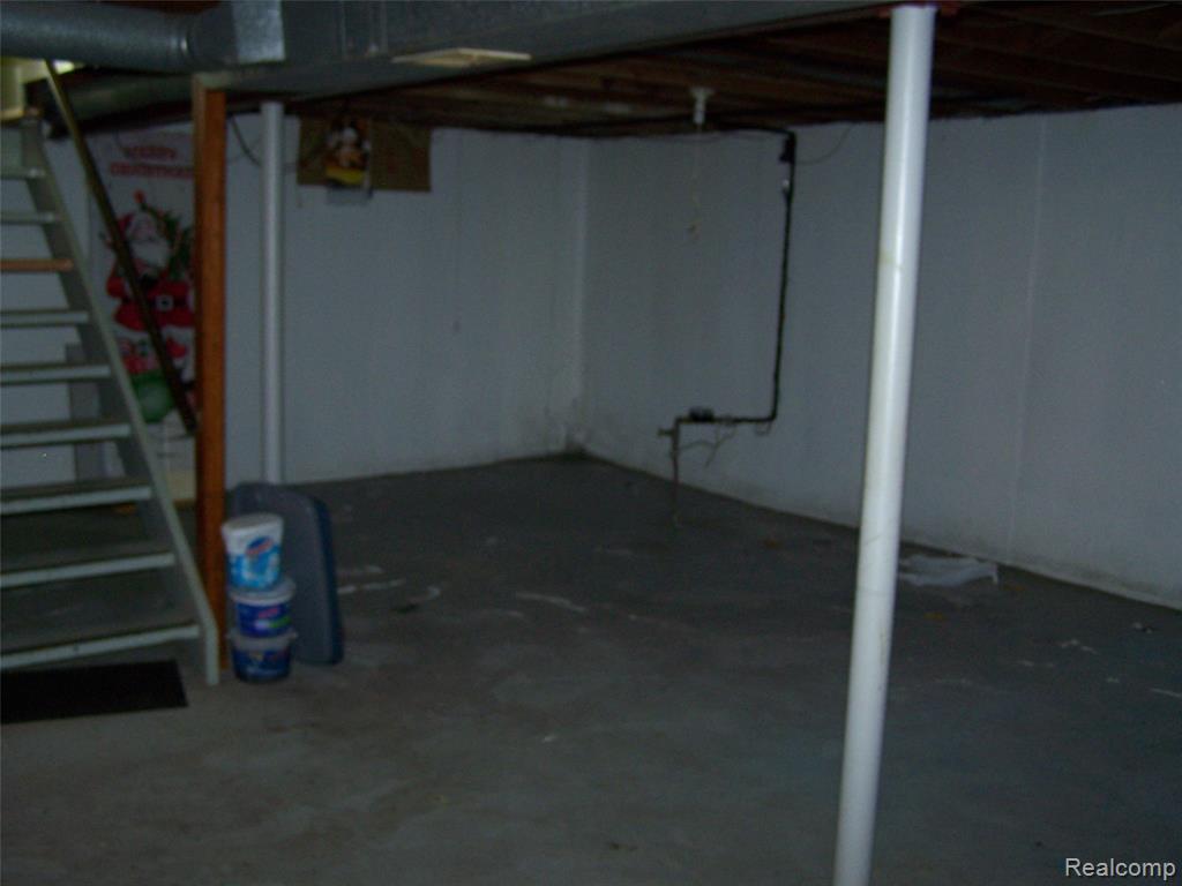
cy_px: 443
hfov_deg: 49.0
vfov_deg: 37.7
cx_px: 591
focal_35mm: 38
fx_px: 1298
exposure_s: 1/60
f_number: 2.8
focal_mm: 6.3
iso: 160
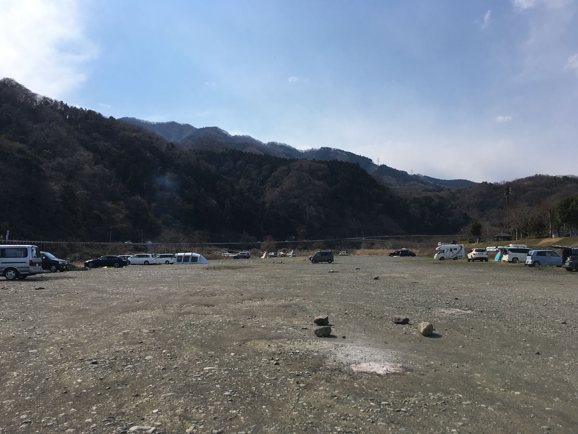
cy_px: 217
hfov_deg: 61.7
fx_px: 484
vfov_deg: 48.2
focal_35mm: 29
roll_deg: +0.4
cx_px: 289
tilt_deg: +3.6
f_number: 2.2
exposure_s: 1/2564
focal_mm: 4.15
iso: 25
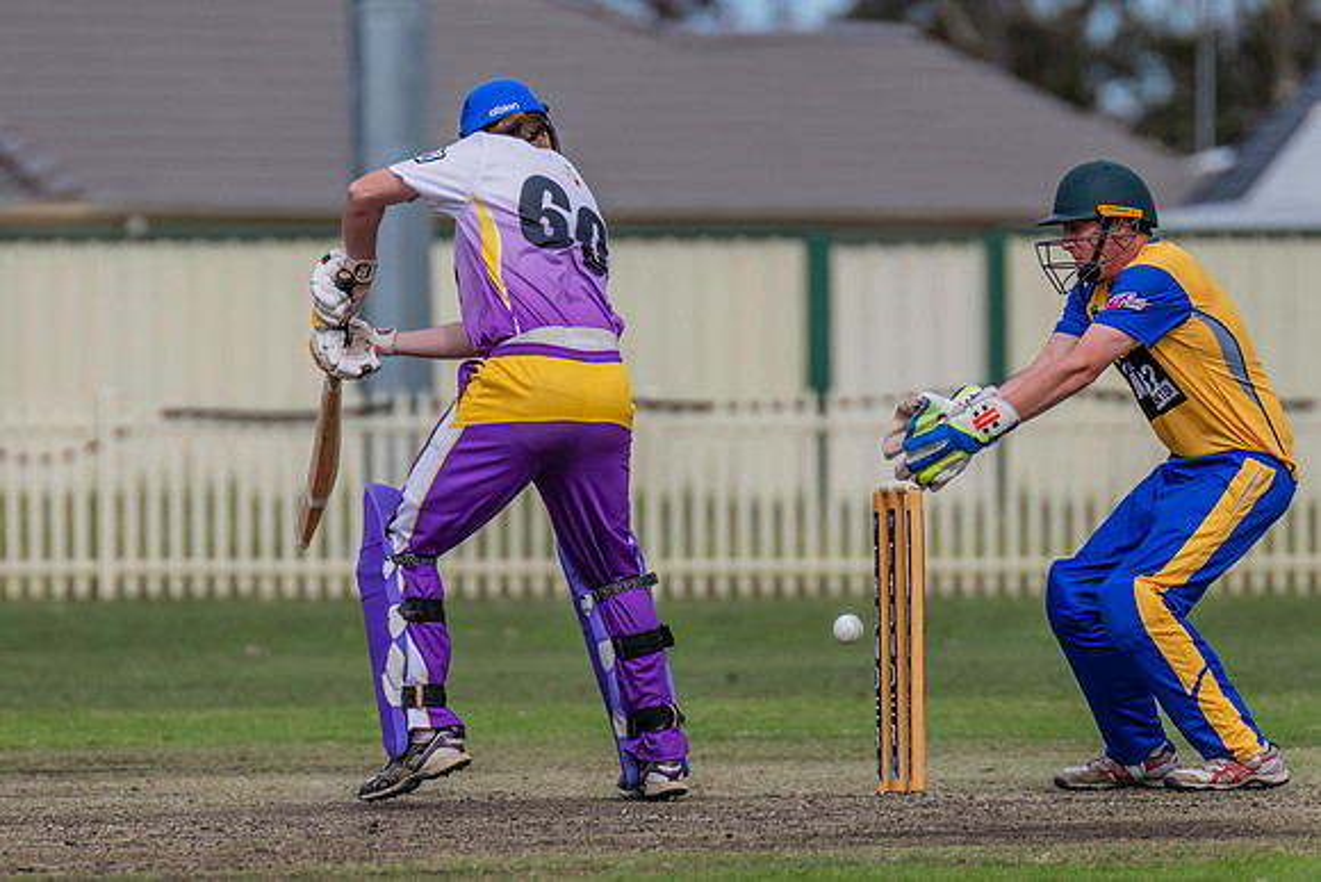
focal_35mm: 767
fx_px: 28160
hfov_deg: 2.7
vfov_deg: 1.8
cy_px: 422
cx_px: 481
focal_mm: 600
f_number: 7.1
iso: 800
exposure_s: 1/2500
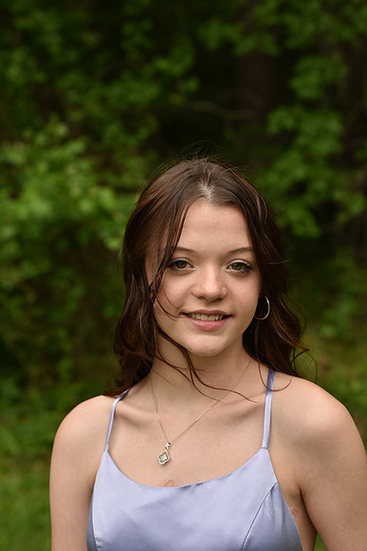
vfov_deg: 23.9
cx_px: 184
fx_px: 1299
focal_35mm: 85
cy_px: 276
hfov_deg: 16.1
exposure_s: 1/320
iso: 200
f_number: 5.6
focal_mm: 85
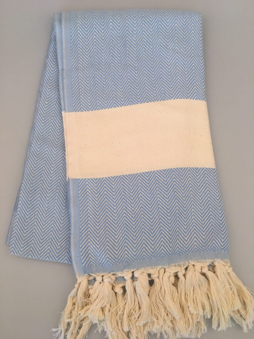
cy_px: 170
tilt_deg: -81.7
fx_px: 284
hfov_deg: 48.2
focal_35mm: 29
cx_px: 127
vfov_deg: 61.7
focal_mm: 4.15
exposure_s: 1/33
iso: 32
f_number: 2.2
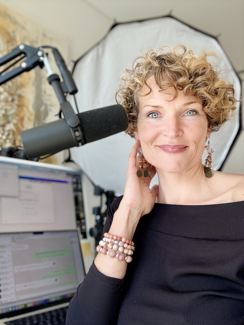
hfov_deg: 46.8
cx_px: 122
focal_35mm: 30
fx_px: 282
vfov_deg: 60.0
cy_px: 162
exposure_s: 1/154
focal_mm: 2.69
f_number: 1.9
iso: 20
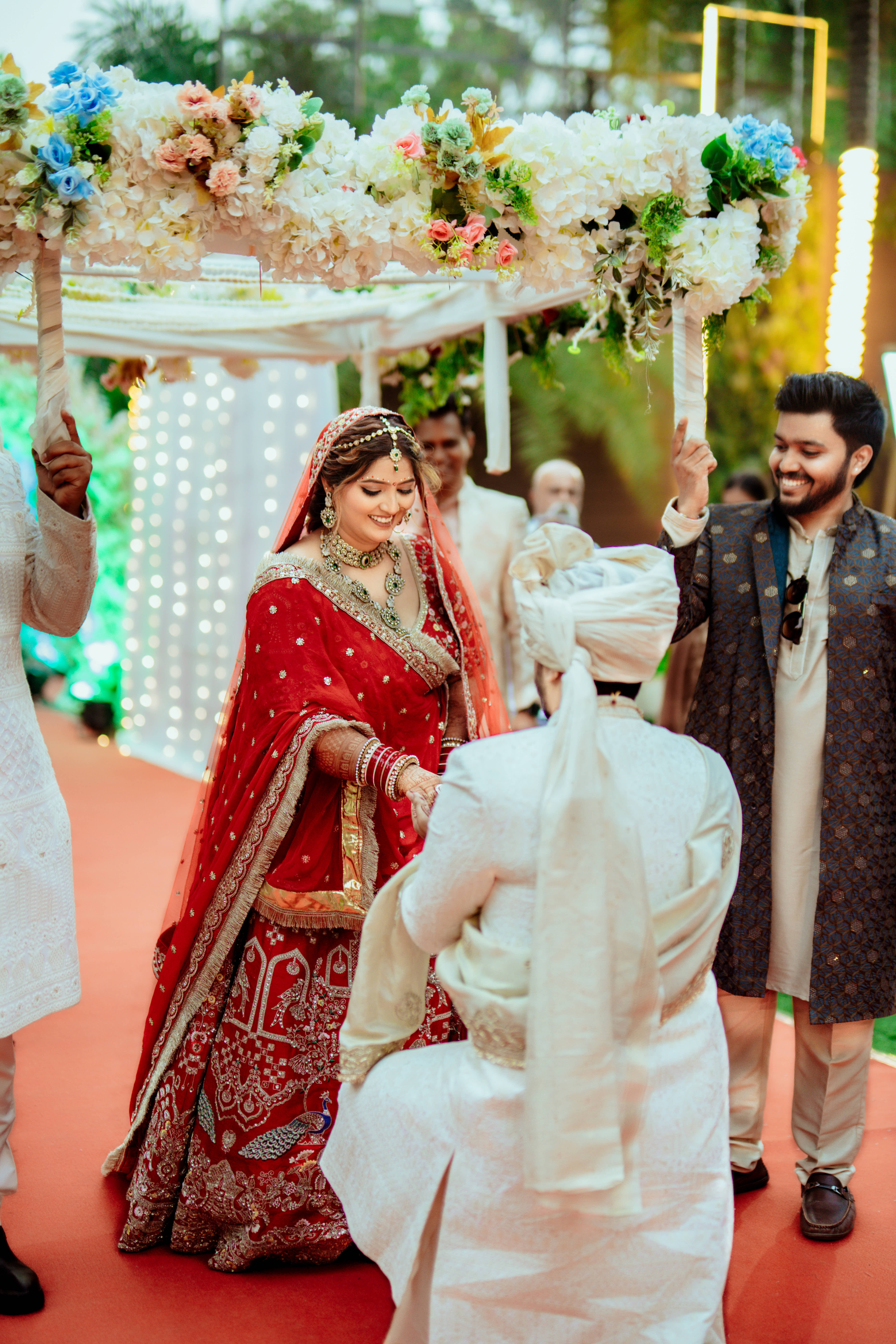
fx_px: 1866
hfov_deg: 27.0
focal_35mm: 50
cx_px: 448
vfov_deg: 39.6
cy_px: 672
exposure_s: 1/200
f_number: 1.4
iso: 800
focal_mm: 50
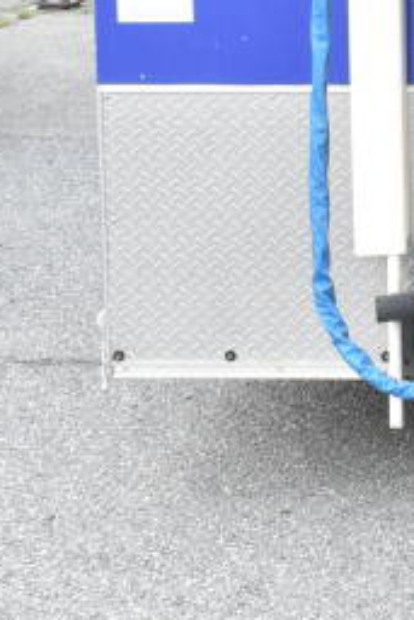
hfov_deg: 12.0
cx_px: 683
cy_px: -80
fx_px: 1843
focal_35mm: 107
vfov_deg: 18.3
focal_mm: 20
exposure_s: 1/400
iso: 1600
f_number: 10
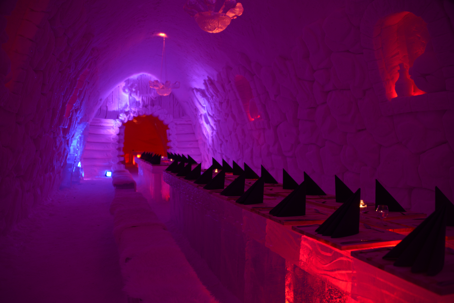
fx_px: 353
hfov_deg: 65.5
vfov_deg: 46.4
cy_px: 152
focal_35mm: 28
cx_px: 227
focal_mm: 28
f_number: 3.5
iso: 200
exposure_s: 1/13
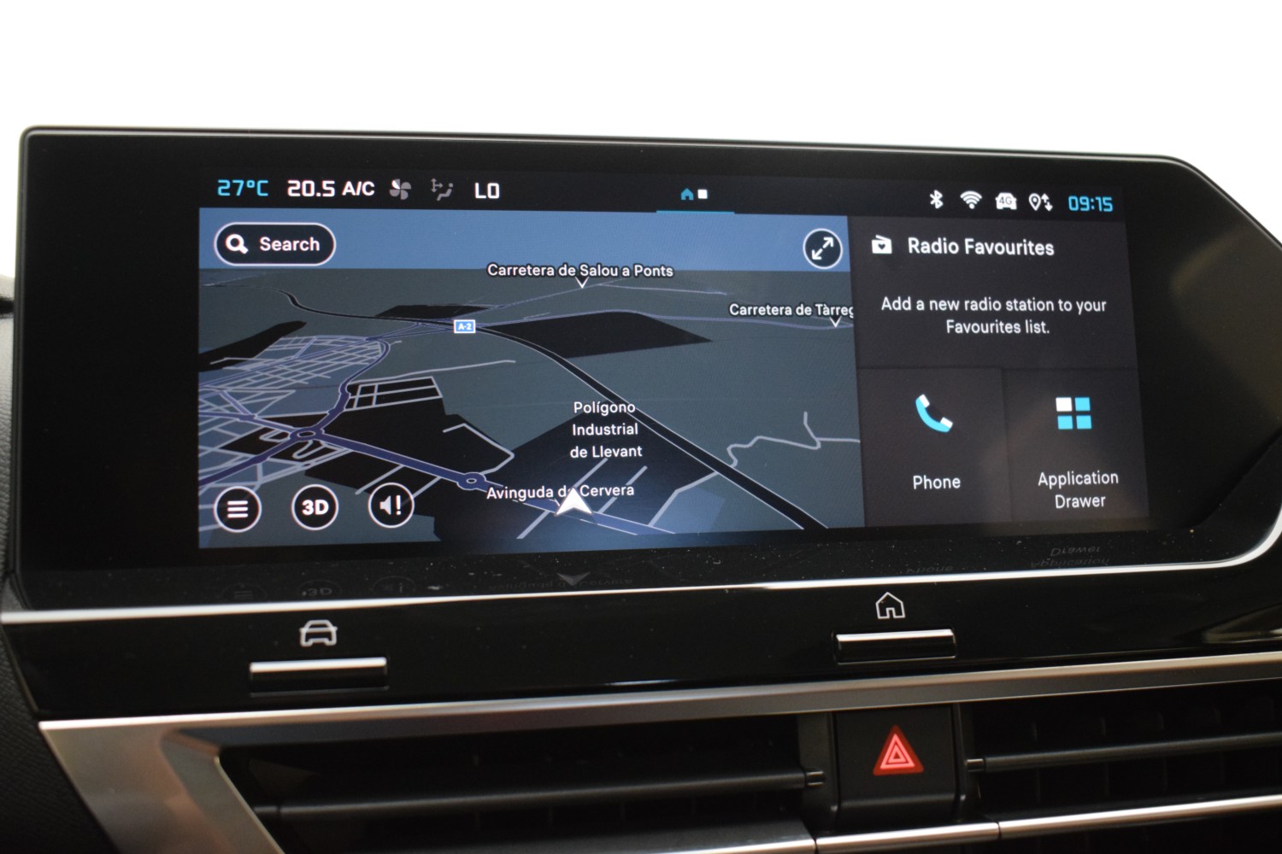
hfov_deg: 53.1
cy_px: 427
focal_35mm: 36
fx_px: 1282
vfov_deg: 36.9
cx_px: 641
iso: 2800
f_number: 4
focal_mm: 24
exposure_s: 1/60
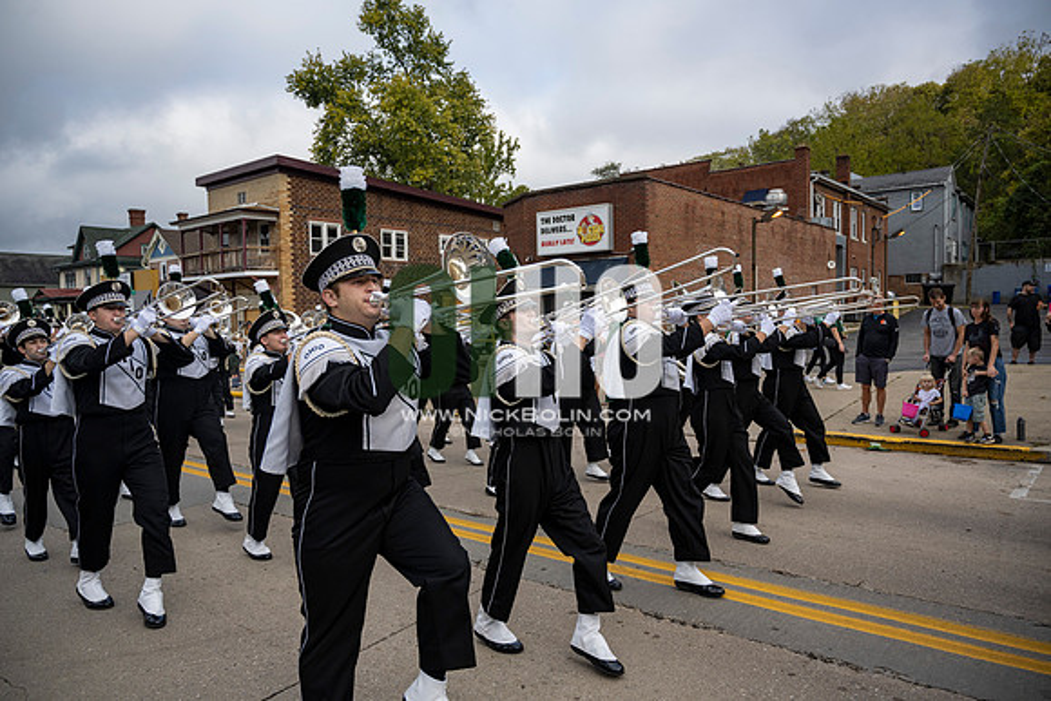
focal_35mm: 24
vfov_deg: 53.2
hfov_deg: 73.7
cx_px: 526
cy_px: 350
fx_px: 701
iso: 125
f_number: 4
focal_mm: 24
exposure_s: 1/1600
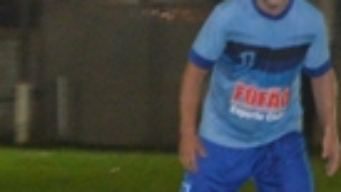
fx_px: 1998
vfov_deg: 5.5
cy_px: 126
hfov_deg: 9.8
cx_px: 169
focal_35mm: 221
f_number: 4.5
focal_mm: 30
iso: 3200
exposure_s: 1/60
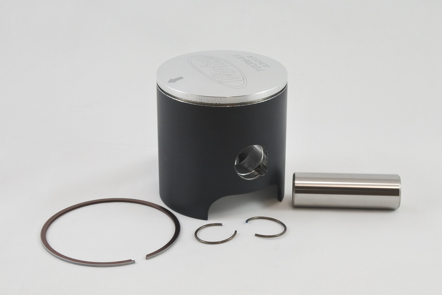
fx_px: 675
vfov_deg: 24.6
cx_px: 221
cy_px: 148
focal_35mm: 55
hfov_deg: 36.2
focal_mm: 20.6
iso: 400
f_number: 4.8
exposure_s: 1/125
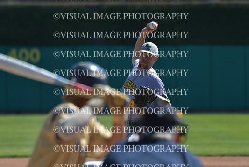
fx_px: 3841
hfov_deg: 3.7
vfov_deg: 2.5
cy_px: 82
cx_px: 121
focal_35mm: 555
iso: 640
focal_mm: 340
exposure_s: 1/2500
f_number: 5.6
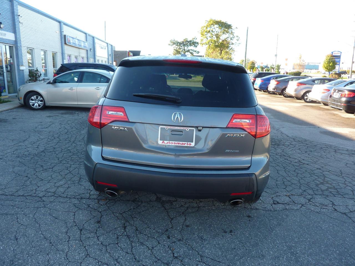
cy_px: 133
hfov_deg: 69.4
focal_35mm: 25
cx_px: 178
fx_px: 256
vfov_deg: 54.9
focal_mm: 4.1
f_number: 3.3
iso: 80
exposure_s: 1/100
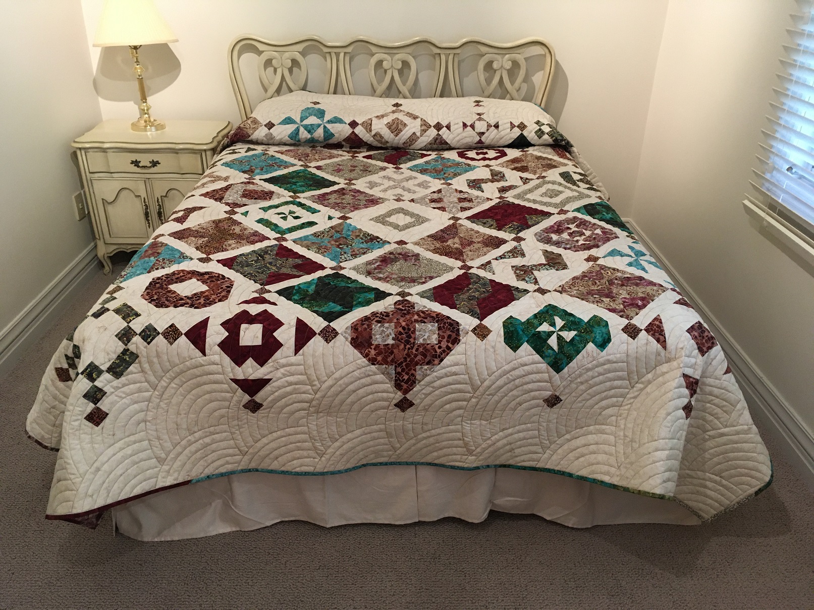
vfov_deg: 48.2
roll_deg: -1.3
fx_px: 682
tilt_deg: -27.6
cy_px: 305
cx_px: 407
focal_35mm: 29
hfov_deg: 61.7
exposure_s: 1/30
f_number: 2.2
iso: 125
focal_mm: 4.15
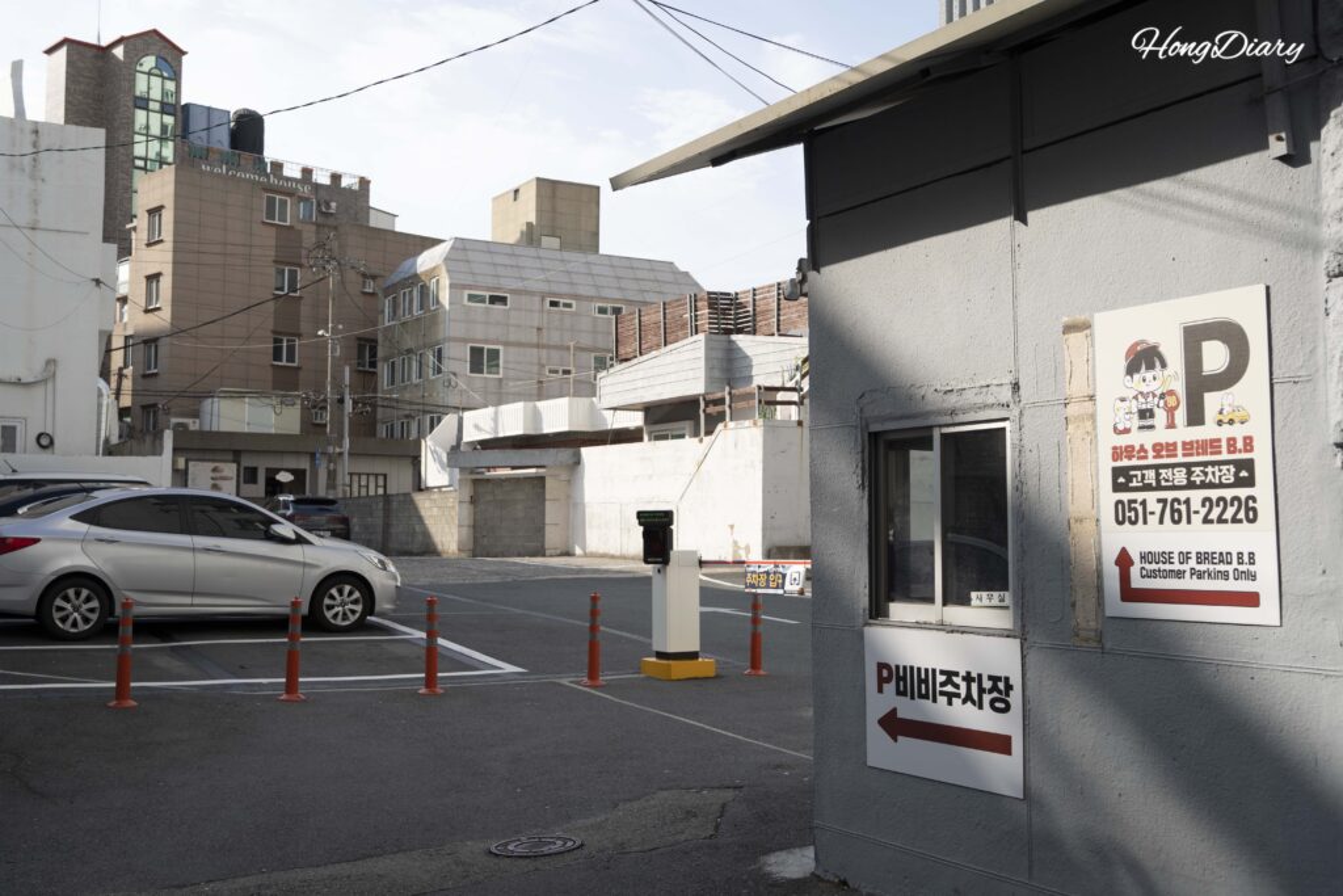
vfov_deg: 36.9
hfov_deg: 53.1
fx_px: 1343
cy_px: 448
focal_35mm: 36
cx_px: 672
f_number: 6.3
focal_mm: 36
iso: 100
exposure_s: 1/250
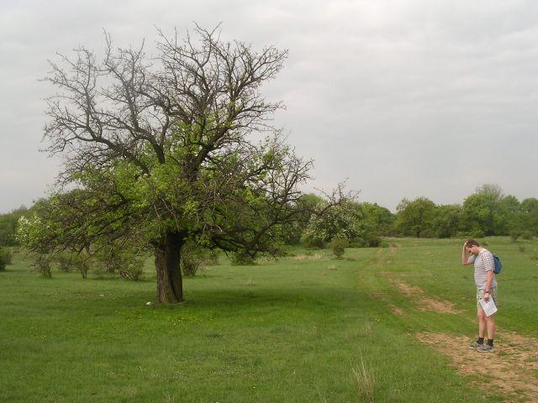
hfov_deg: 49.0
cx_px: 269
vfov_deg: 37.7
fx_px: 591
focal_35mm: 38
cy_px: 202
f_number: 5.6
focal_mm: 5.8
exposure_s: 1/197
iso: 100
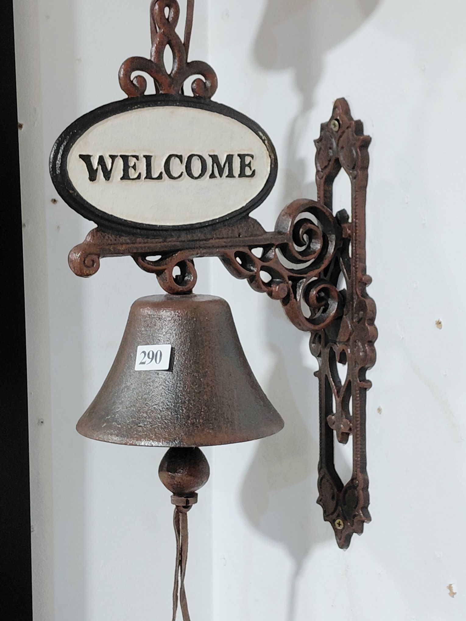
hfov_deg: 54.9
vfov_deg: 69.4
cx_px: 233
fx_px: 449
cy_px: 310
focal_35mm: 25
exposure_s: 1/100
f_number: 1.8
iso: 160
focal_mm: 4.69
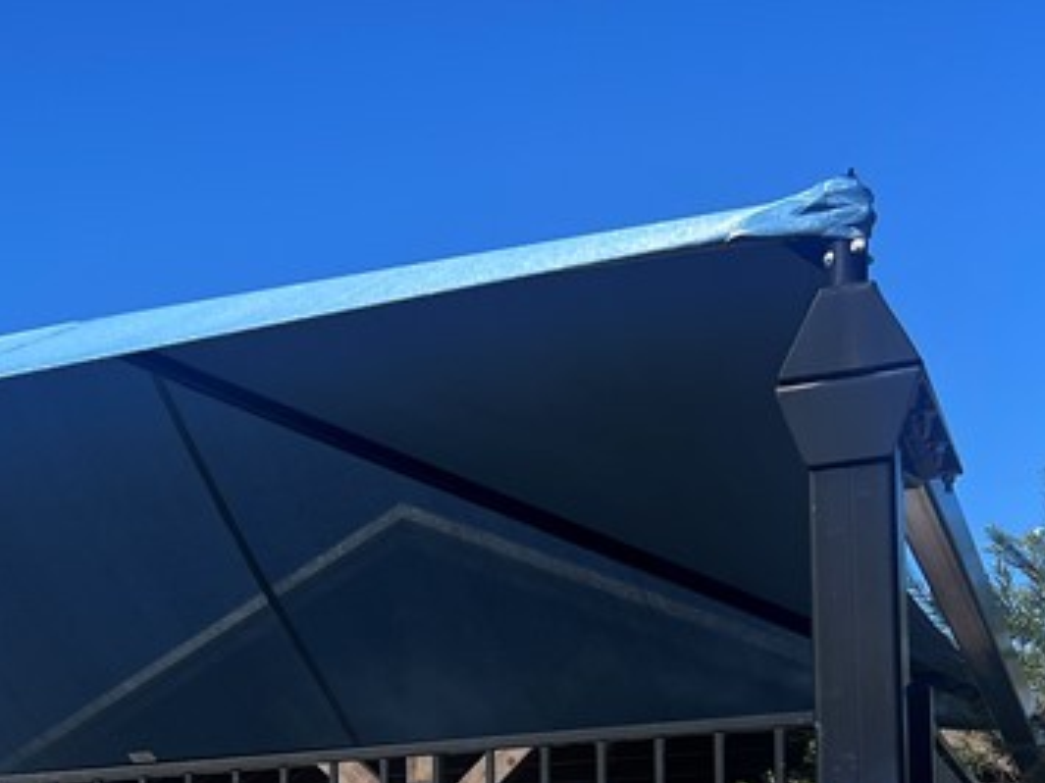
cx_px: -130
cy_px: 921
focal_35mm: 75
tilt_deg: +2.6
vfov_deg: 18.7
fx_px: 2263
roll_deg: -0.2
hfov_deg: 24.2
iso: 50
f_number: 1.5
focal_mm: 5.7
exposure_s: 1/3460
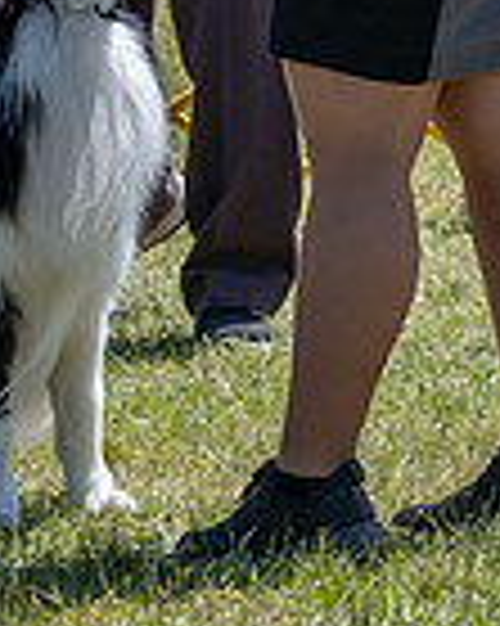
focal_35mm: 416
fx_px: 7703
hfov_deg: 3.7
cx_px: -176
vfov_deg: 4.6
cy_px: -137
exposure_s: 1/1600
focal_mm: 106
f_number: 7.1
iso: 800
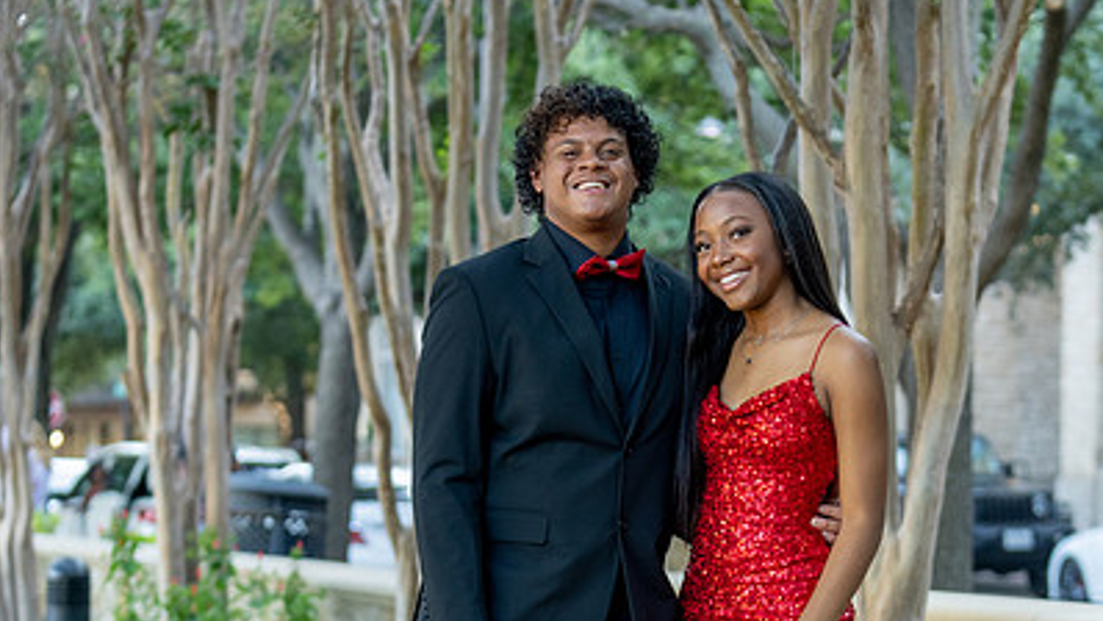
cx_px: 701
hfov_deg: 17.1
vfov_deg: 9.6
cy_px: 606
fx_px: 3656
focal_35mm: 125
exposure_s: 1/320
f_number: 2.8
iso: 800
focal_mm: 70
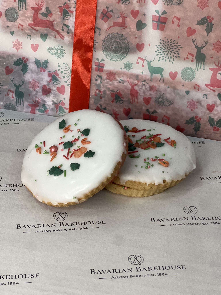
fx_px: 655
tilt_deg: -32.3
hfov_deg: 19.1
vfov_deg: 25.3
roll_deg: -2.7
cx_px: 110
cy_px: 148
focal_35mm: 77
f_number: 2.8
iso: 160
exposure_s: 1/100
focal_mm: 9
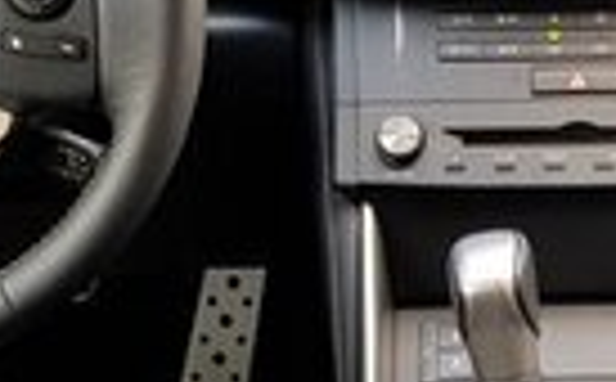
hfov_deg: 15.6
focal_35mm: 133
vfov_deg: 9.5
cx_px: 535
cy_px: 595
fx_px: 2228
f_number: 1.7
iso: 125
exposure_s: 1/50
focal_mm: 4.2
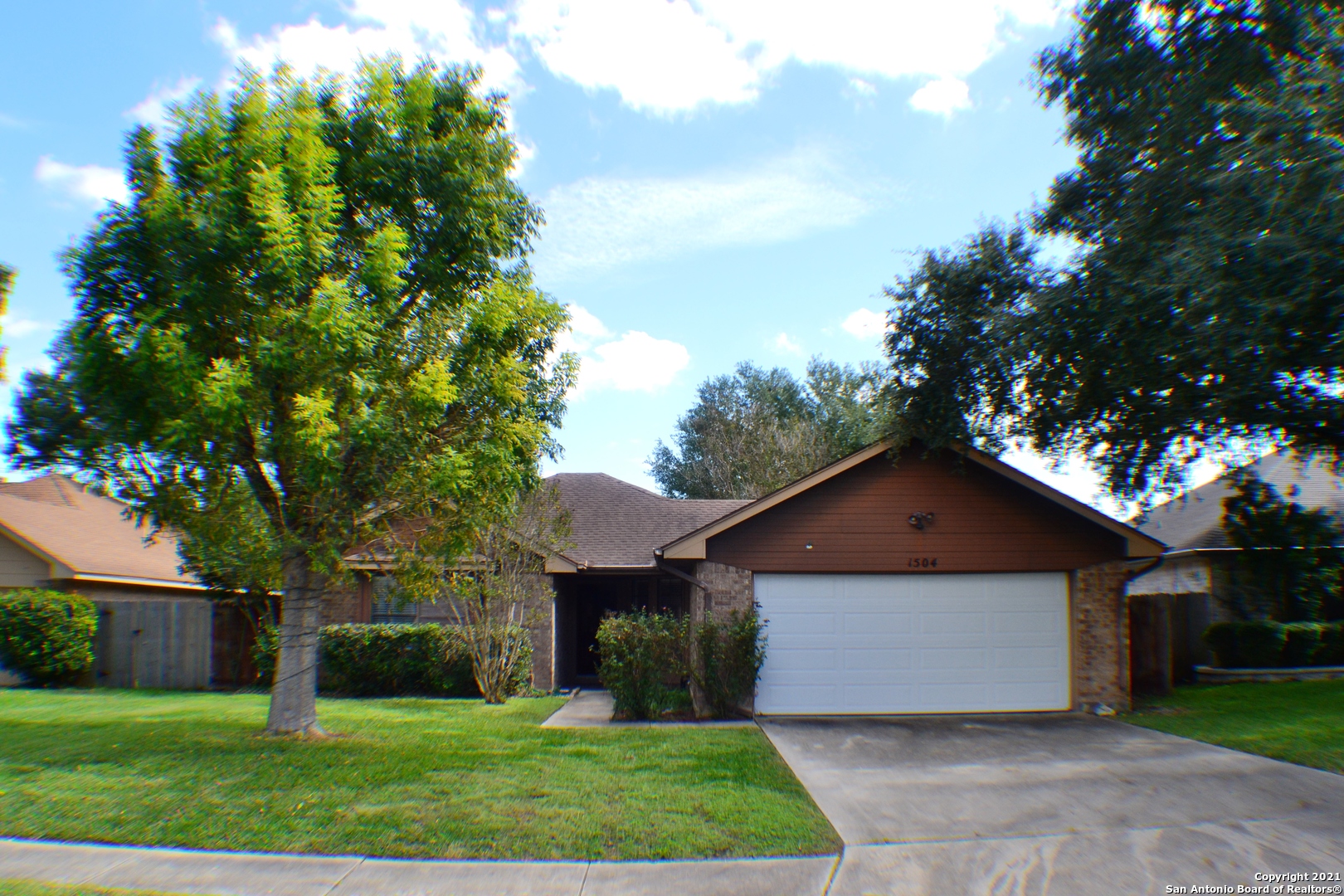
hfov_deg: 53.1
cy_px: 448
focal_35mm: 36
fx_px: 1344
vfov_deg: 36.9
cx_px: 672
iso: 400
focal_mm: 24
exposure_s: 1/250
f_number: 10
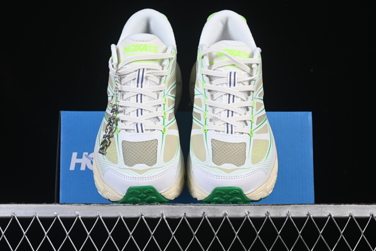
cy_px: 126
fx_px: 783
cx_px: 188
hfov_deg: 27.0
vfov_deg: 18.2
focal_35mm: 75
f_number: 8
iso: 160
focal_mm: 50
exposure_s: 1/80
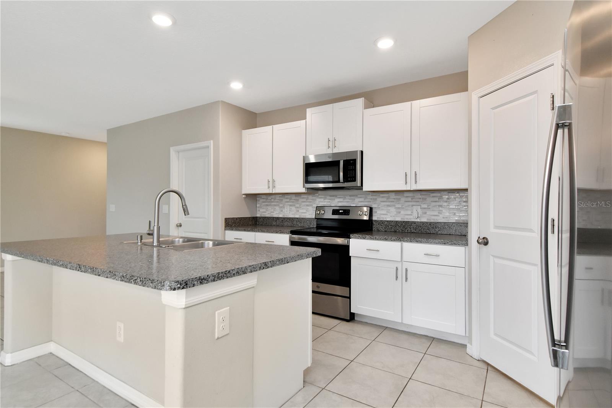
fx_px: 306
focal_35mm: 18
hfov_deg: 90.0
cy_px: 204
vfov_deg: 67.4
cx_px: 306
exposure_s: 1/50
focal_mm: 12
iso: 800
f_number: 8
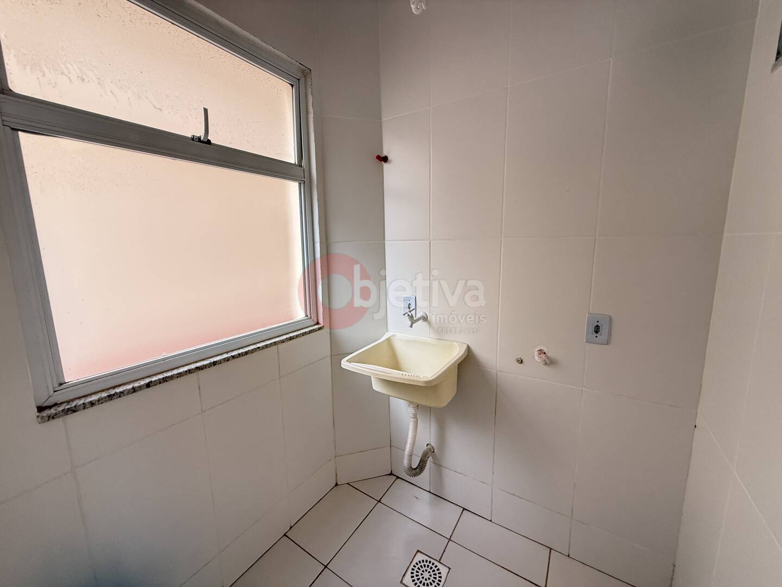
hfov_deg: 102.1
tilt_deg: -9.0
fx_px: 316
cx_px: 391
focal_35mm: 14
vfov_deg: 85.7
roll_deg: +1.2
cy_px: 294
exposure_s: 1/99
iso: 250
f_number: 2.2
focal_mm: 2.22
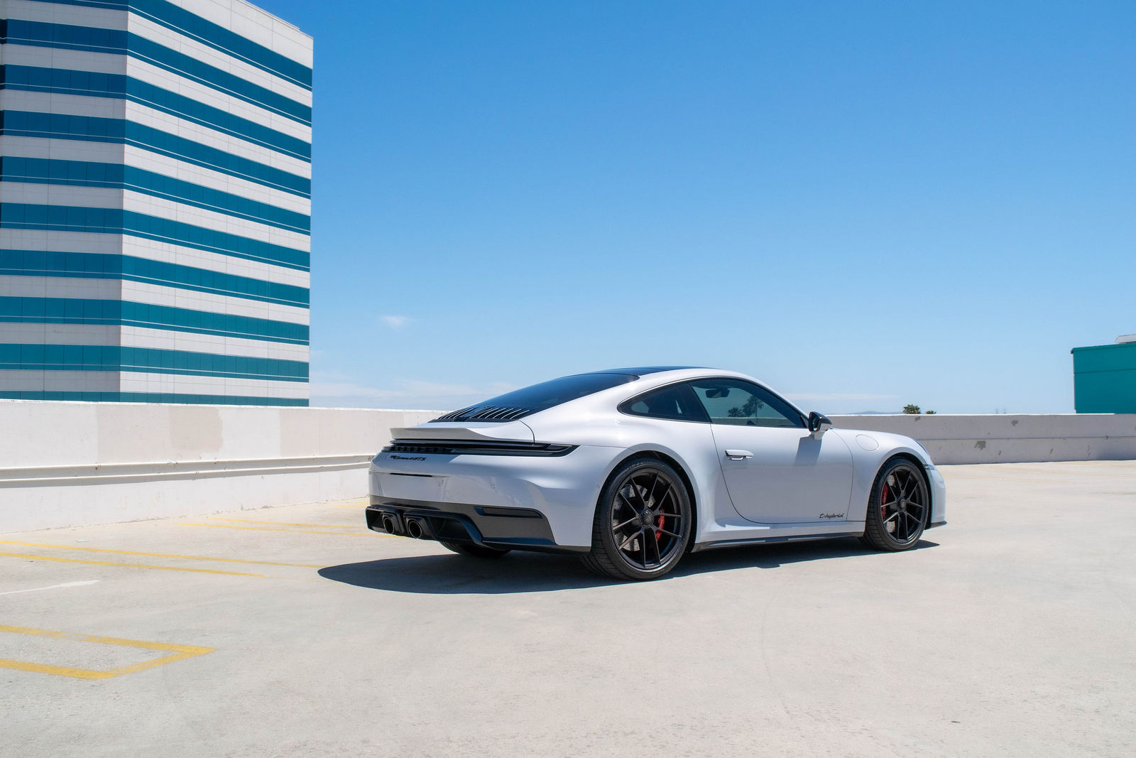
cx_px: 568
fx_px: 1179
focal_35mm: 37
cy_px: 379
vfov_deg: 35.6
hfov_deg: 51.4
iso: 280
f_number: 8
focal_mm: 24
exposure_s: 1/2000
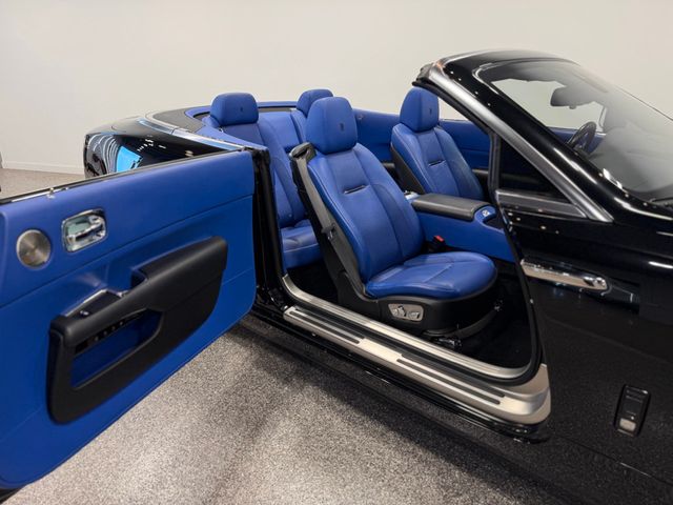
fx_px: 467
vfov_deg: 56.8
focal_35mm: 24
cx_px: 336
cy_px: 252
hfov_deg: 71.6
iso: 64
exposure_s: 1/254
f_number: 1.78
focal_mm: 6.76
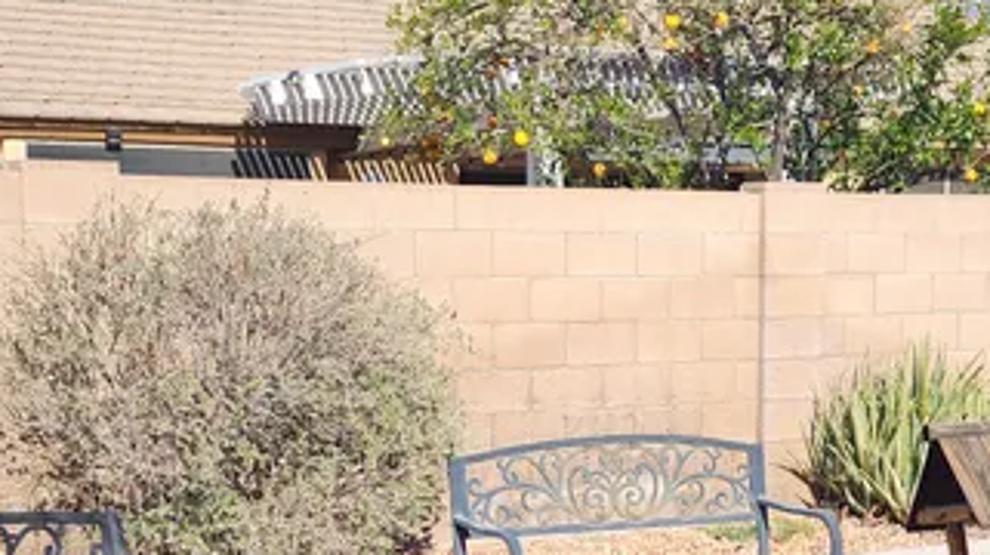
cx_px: 608
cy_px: 527
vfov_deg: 15.8
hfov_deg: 28.2
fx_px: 1967
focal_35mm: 75
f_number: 1.8
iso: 12
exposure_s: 1/750
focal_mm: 6.4
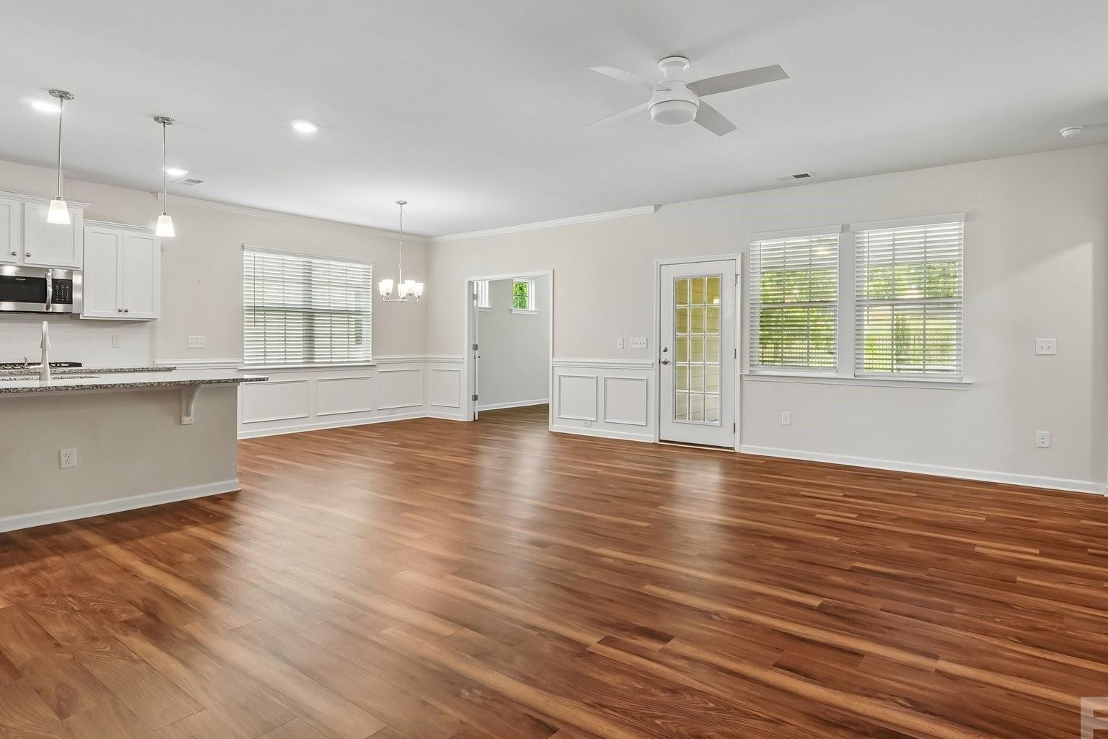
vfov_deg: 61.9
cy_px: 346
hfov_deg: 84.0
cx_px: 572
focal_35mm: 20
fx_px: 616
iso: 400
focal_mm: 10
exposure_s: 1/10
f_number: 8
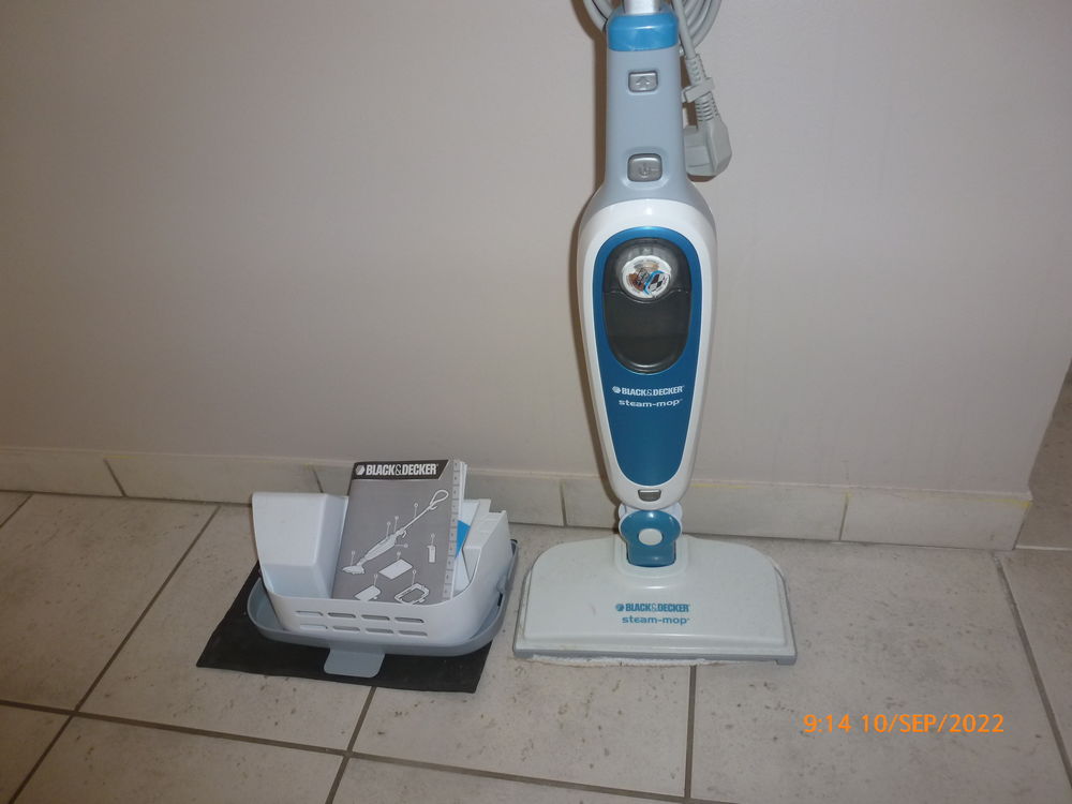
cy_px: 402
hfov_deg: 71.6
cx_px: 536
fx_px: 743
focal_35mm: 24
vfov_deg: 56.8
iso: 125
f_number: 3.3
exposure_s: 1/60
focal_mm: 4.3
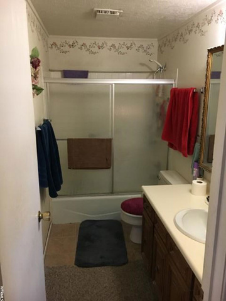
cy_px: 150
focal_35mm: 29
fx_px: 252
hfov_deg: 48.2
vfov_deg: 61.7
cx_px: 113
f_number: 2.2
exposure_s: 1/20
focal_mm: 4.15
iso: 200
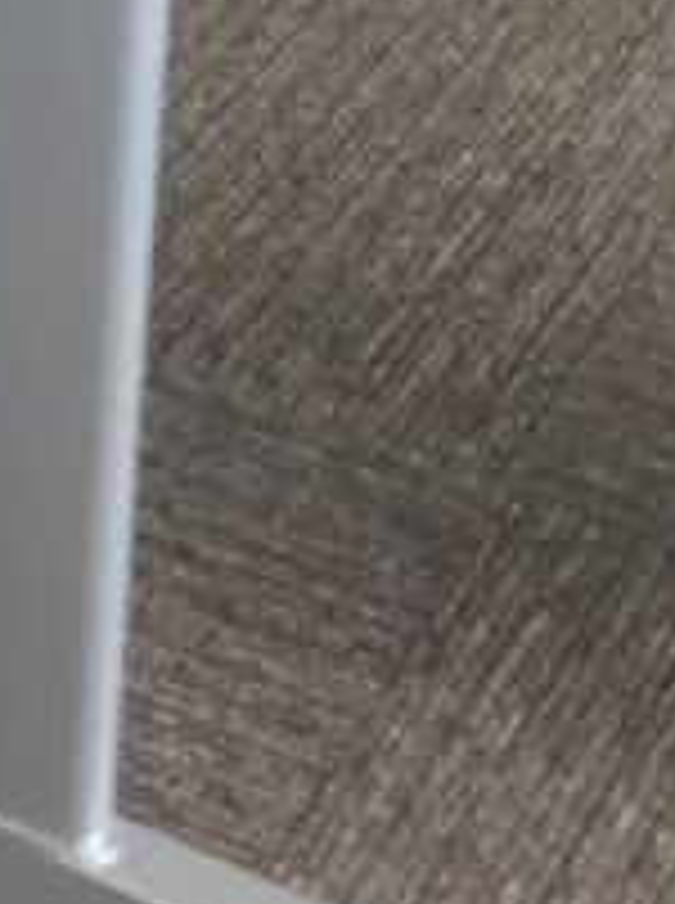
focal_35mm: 143
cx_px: -135
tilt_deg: -10.2
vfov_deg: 11.2
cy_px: -1367
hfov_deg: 10.2
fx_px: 3730
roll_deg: +0.0
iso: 50
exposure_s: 1/120
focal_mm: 3.99
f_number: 1.8
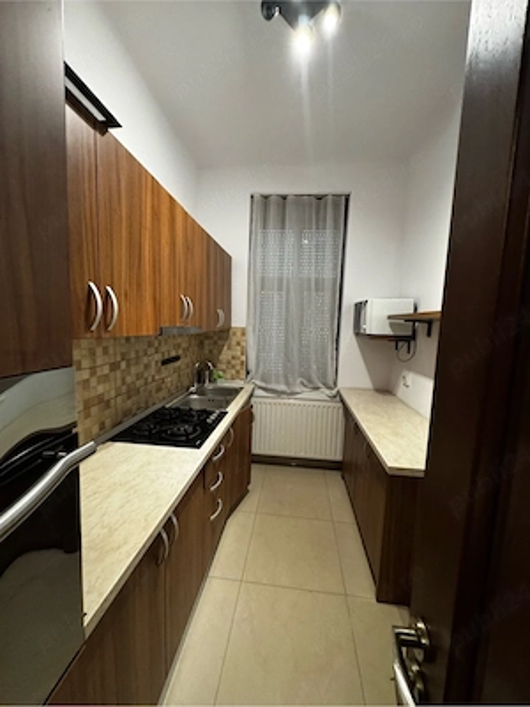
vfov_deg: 102.1
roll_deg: -0.4
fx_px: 286
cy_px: 354
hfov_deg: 85.7
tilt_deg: -6.4
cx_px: 265
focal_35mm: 14
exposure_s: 1/50
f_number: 2.2
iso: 500
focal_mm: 2.22
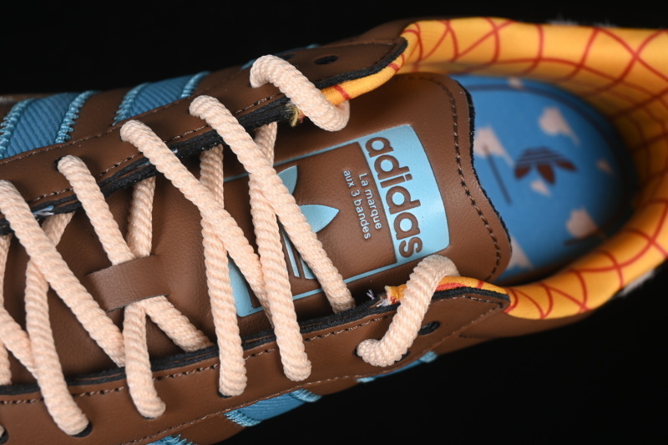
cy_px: 222
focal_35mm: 75
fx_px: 1391
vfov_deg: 18.2
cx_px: 334
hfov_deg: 27.0
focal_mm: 50
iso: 160
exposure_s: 1/80
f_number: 7.1
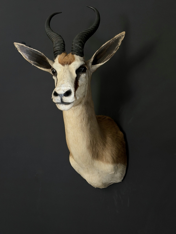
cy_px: 117
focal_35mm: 48
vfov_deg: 39.7
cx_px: 88
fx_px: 325
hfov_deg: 30.3
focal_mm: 6.76
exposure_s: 1/30
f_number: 1.78
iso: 640
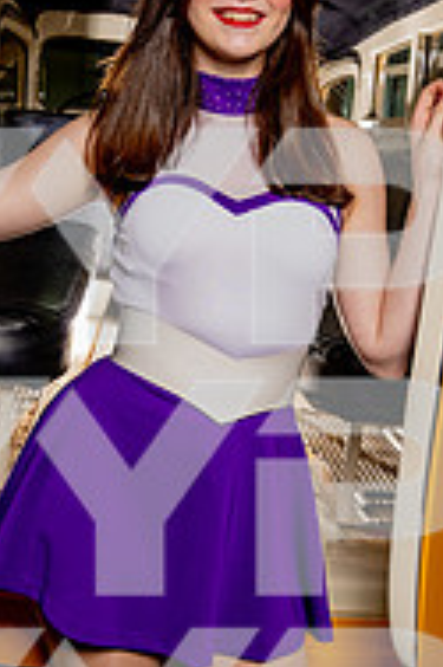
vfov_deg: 27.8
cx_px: 216
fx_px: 1331
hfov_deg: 18.9
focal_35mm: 72
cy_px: 490
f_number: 5.6
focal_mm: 30
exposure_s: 1/125
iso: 200
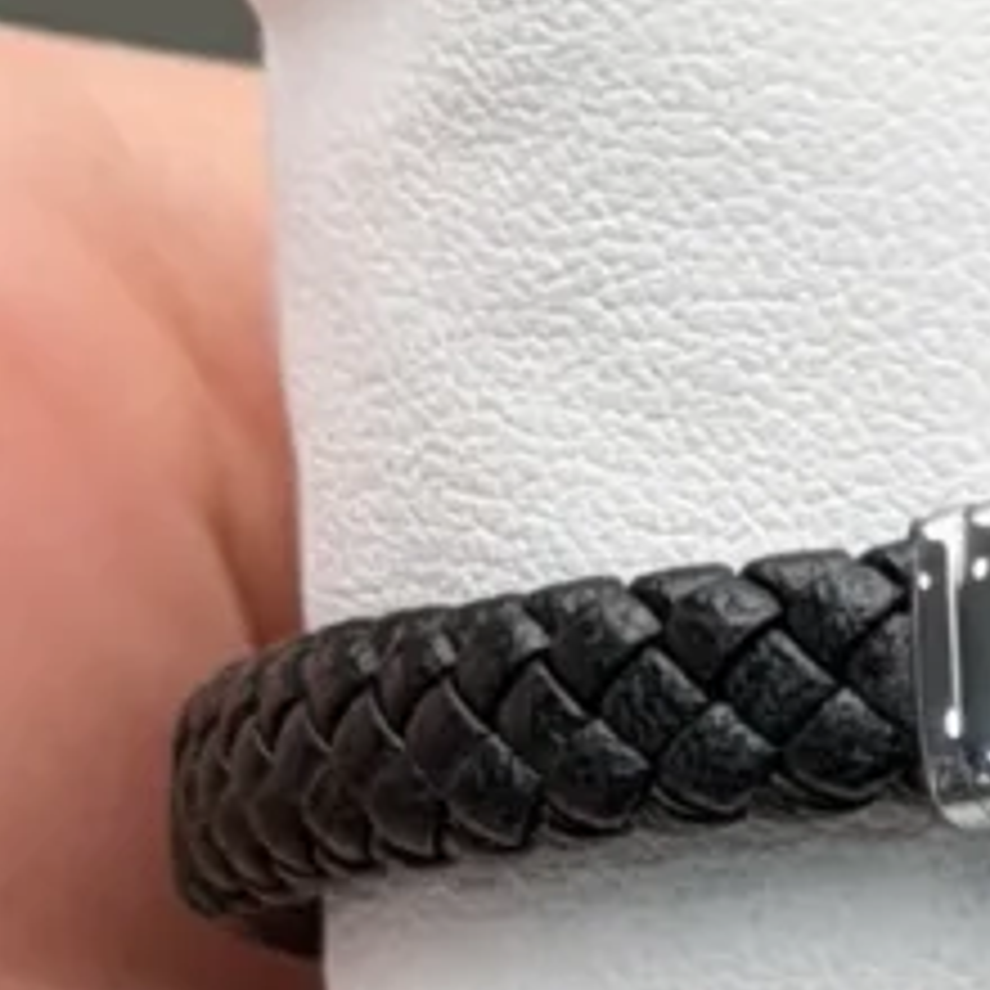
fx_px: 6665
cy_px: 704
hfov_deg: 8.2
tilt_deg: -76.0
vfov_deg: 8.5
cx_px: 1791
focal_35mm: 206
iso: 80
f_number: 1.78
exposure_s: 1/652
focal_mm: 6.76
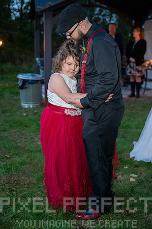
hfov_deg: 26.9
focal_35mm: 50
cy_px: 114
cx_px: 76
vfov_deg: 39.6
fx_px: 317
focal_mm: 50
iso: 11400
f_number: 2.8
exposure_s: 1/60
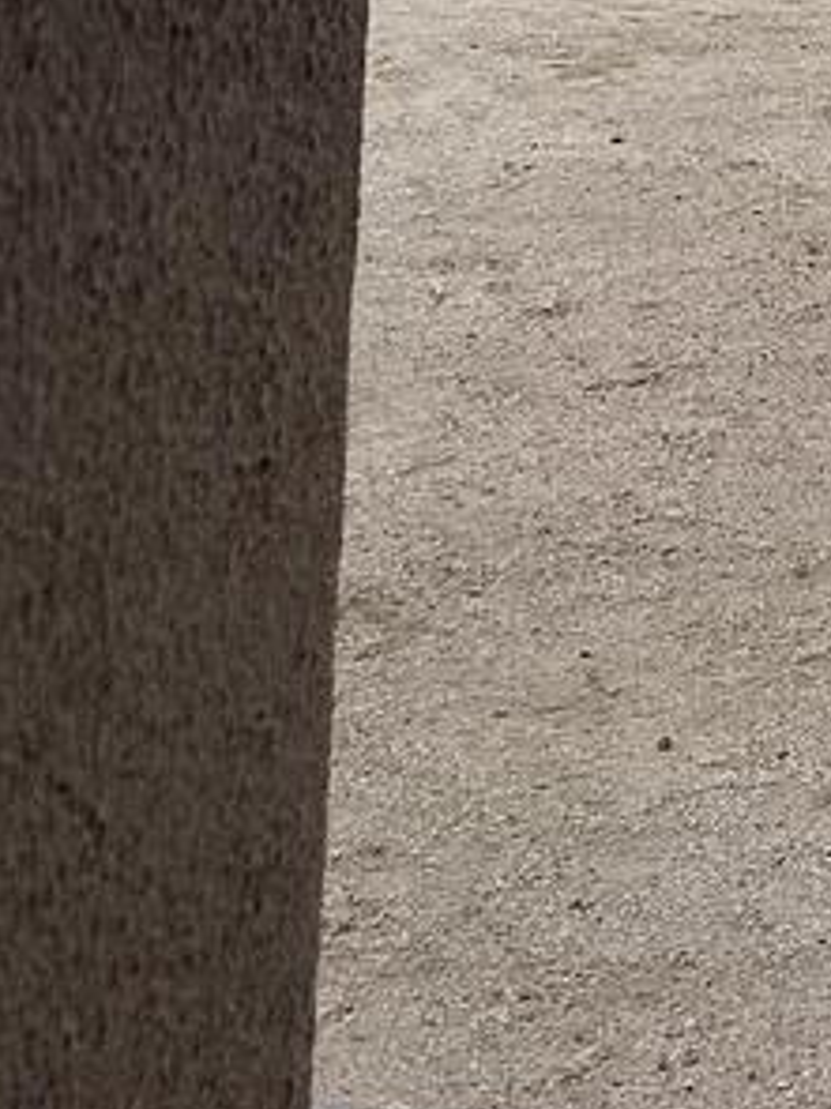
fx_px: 3139
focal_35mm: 98
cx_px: 1124
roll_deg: -2.6
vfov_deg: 17.7
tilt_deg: -1.6
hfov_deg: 14.4
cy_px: -600
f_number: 2.4
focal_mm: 3.3
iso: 25
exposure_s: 1/662
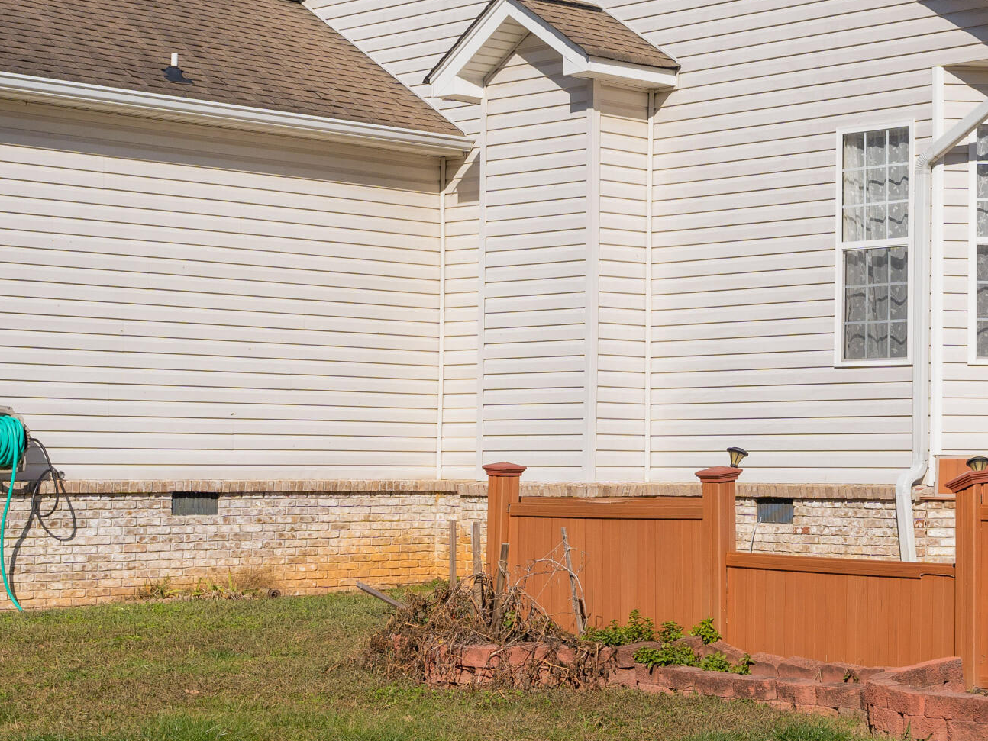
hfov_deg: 23.6
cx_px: 1059
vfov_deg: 18.8
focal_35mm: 78
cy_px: 209
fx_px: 2227
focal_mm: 35
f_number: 7.1
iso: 320
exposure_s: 1/1600
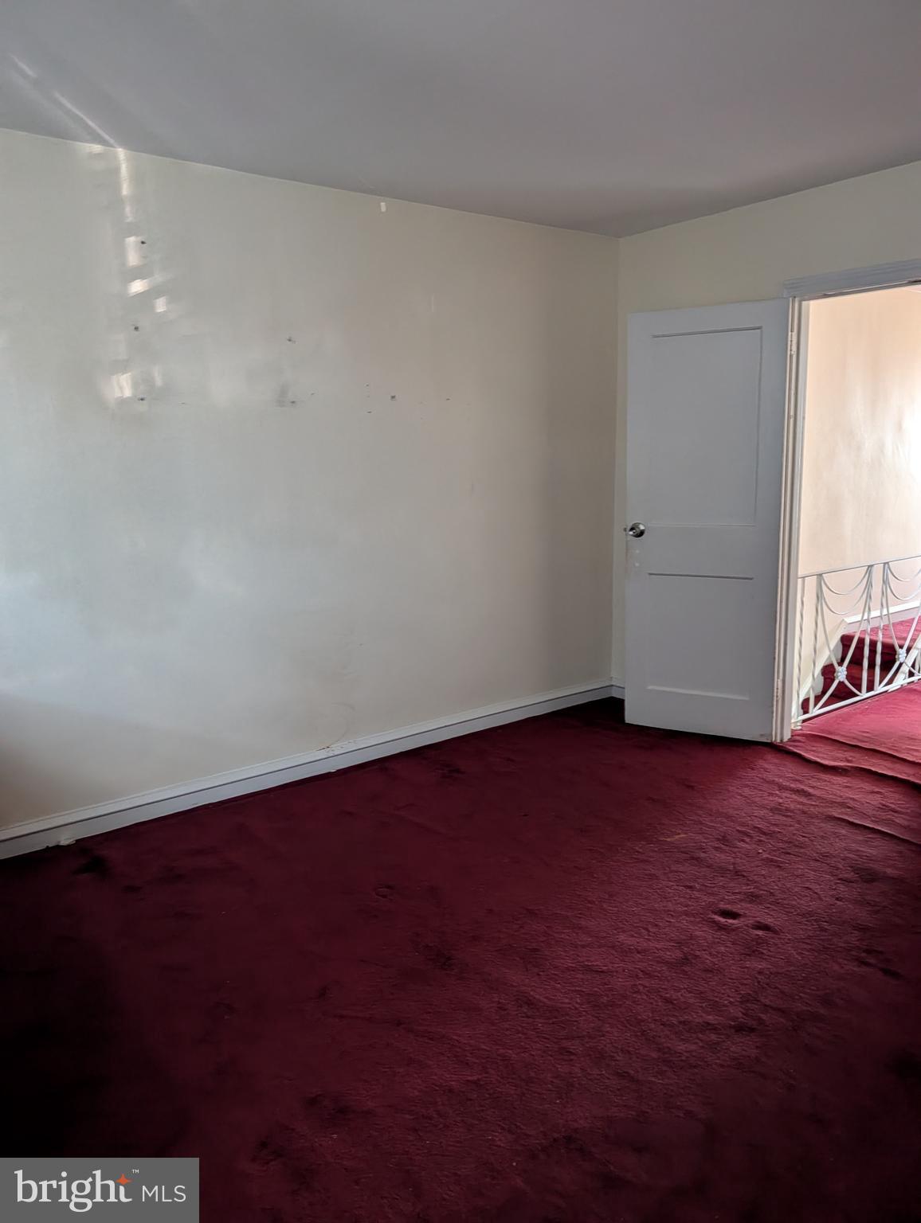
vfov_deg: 71.5
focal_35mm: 24
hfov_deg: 56.9
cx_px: 460
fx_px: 850
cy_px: 612
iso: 439
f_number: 1.68
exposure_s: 1/33.1
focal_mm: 6.9
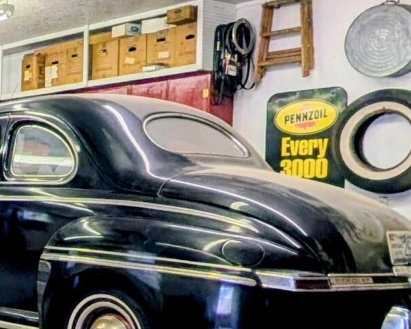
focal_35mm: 58
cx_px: -154
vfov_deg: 26.1
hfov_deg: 26.4
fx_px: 705
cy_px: 220
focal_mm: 2.02
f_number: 1.7
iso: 75
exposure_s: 1/140
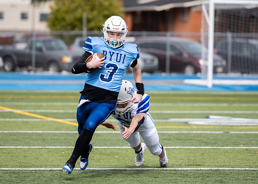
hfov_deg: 6.9
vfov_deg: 4.9
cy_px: 67
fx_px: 2136
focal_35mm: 292
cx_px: 124
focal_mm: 200
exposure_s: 1/1250
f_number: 2.8
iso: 125
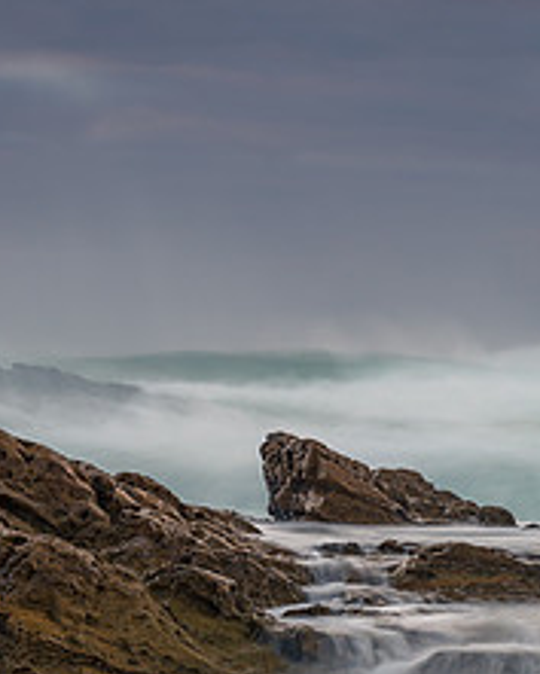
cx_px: 506
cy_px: 428
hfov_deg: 8.8
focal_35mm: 175
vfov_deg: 11.0
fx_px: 3494
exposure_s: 2.5
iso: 80
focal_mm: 70
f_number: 8
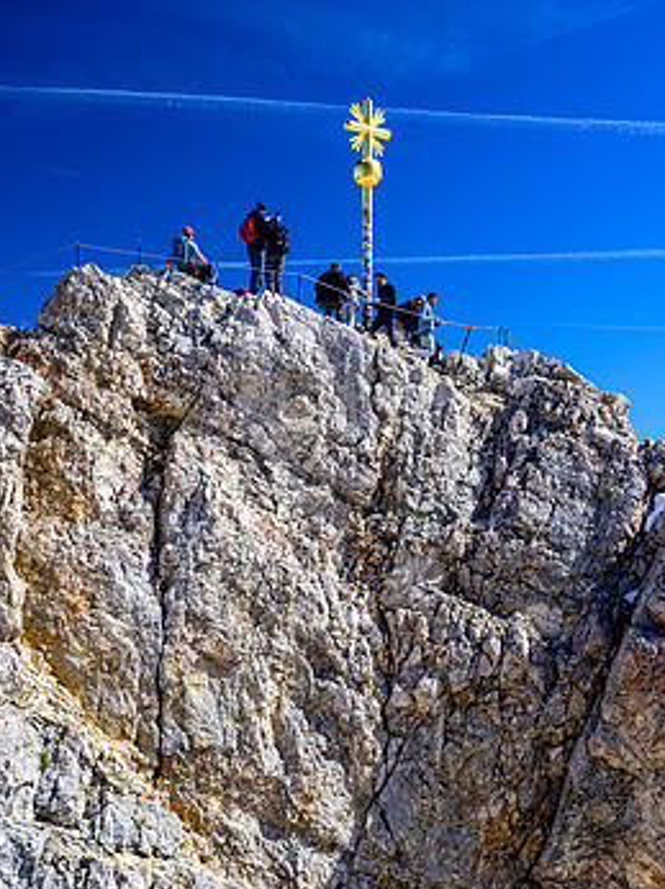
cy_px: 534
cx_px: 361
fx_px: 1282
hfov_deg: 29.1
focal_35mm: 50
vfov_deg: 38.1
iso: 125
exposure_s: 1/200
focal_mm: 40
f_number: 7.1
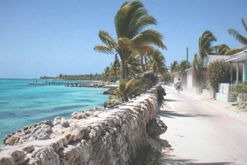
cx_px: 124
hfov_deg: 31.4
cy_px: 82
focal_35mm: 64
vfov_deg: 21.2
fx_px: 439
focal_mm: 64
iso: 100
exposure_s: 1/500
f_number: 5.6
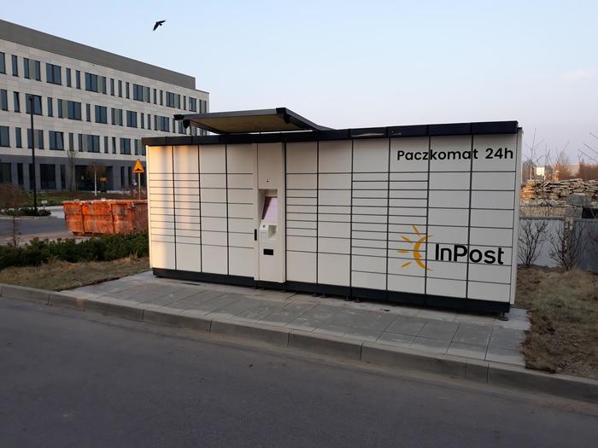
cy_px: 224
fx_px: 466
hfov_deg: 65.3
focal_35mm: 27
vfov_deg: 51.4
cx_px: 299
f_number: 1.7
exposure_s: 1/291
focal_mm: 3.71
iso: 40
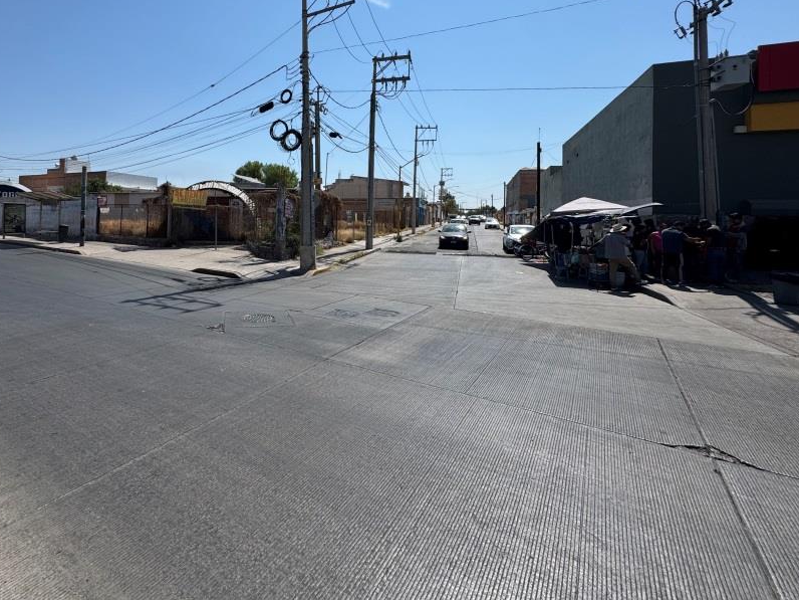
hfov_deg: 85.7
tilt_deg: -1.9
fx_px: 415
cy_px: 215
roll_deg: -0.7
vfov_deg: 70.1
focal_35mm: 18
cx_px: 290
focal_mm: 2.22
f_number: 2.2
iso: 40
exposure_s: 1/3546
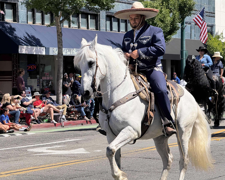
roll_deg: -0.1
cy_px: 90
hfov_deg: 15.3
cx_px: 121
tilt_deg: -0.8
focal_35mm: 126
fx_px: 839
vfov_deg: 12.2
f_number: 2.8
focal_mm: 15.66
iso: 64
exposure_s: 1/1294
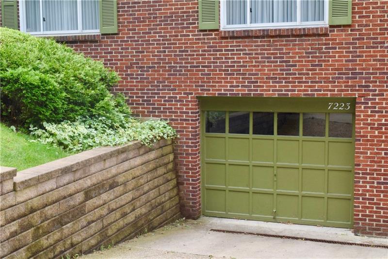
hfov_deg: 36.9
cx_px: 194
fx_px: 582
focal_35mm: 54
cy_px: 130
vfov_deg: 25.0
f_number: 25
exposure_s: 1/200
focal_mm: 36
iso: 1600
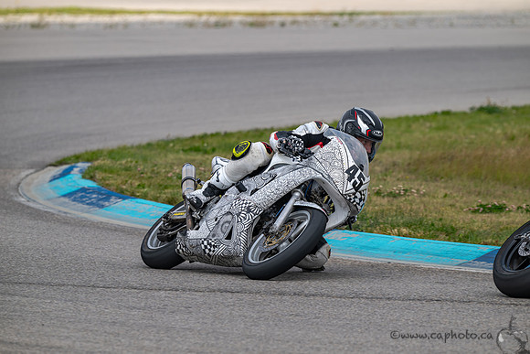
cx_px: 265
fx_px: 4859
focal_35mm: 330
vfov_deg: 4.2
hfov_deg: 6.2
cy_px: 177
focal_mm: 330
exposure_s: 1/1000
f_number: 6.3
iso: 180
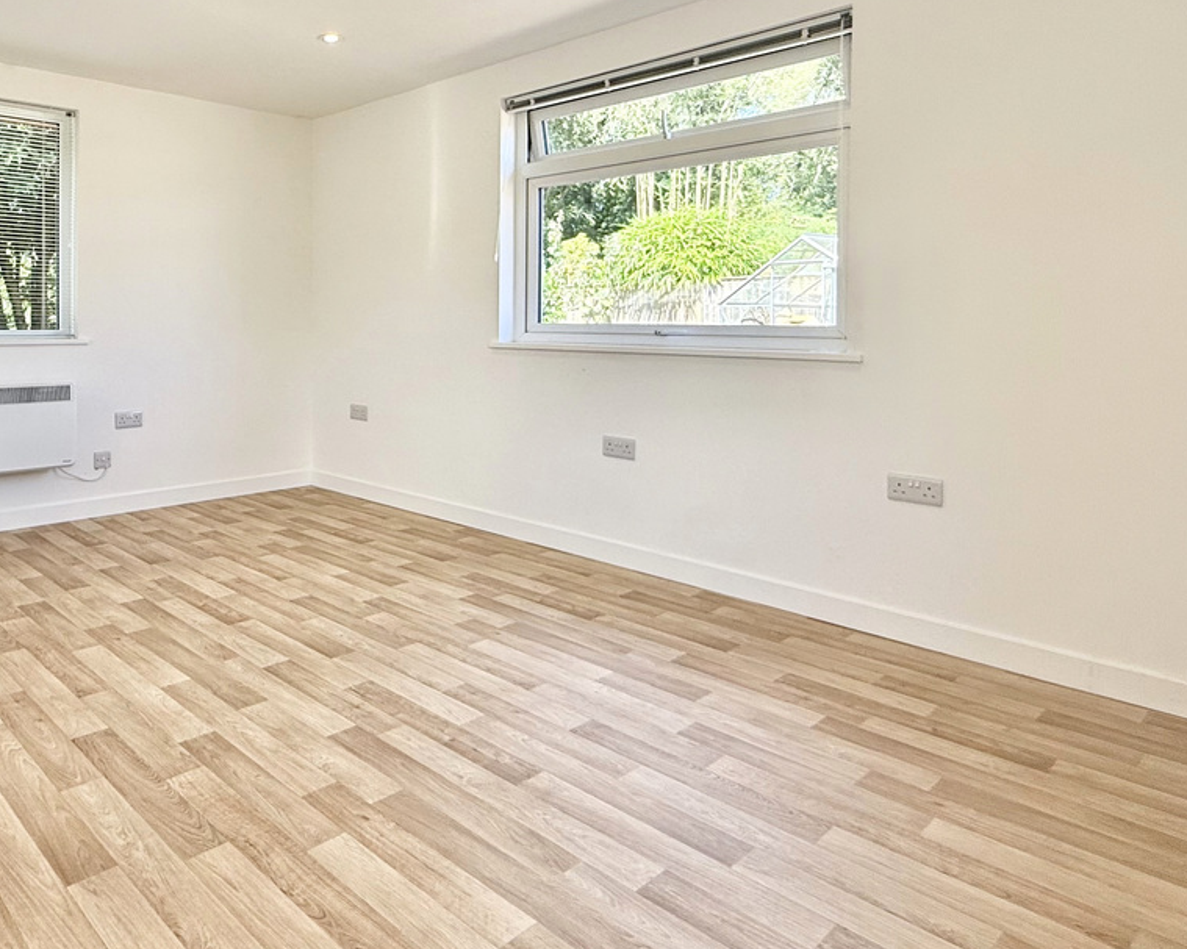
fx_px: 843
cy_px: 336
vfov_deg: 57.8
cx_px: 335
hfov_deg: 67.0
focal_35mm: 24
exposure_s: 1/168
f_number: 2.2
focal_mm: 2.22
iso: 64
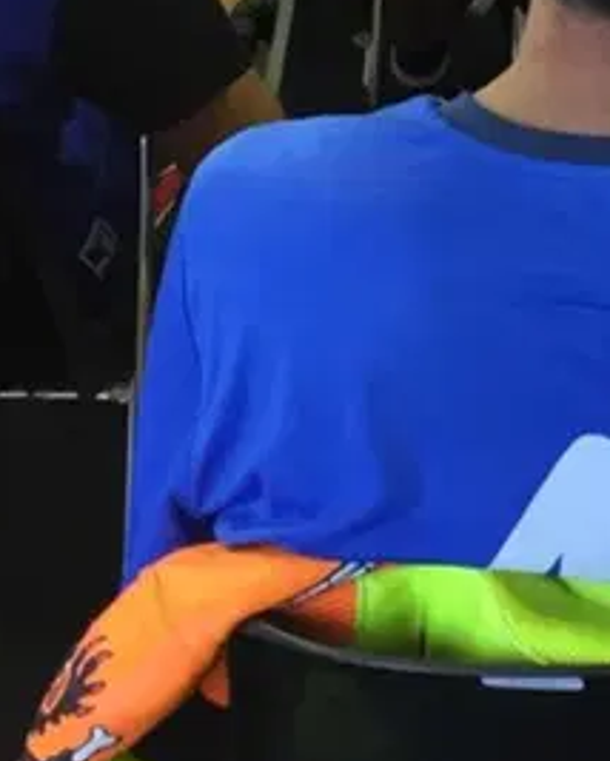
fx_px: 2863
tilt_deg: -16.6
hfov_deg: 11.7
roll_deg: +0.4
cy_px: -194
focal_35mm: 127
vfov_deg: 14.6
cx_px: 886
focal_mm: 4.15
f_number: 2.2
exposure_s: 1/33
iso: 100
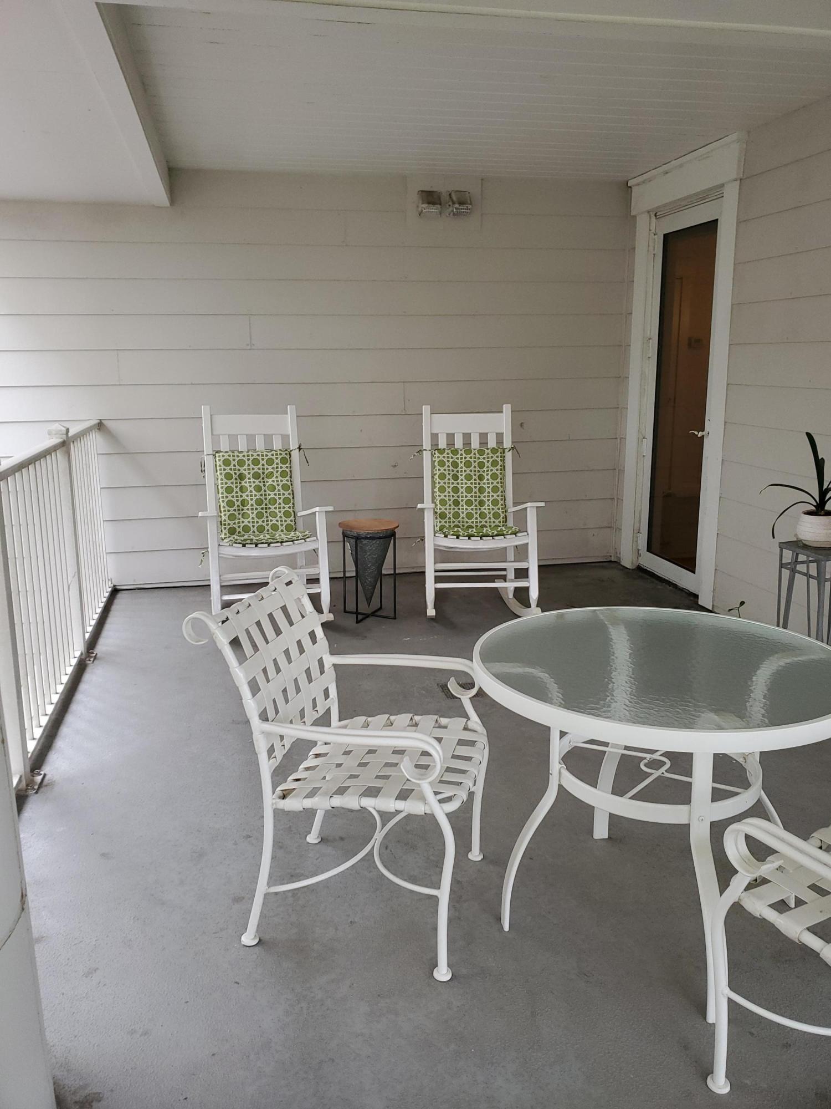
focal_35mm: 26
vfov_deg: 67.3
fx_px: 832
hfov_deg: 53.1
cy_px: 554
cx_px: 416
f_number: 2.4
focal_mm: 4.3
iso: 100
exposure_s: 1/60
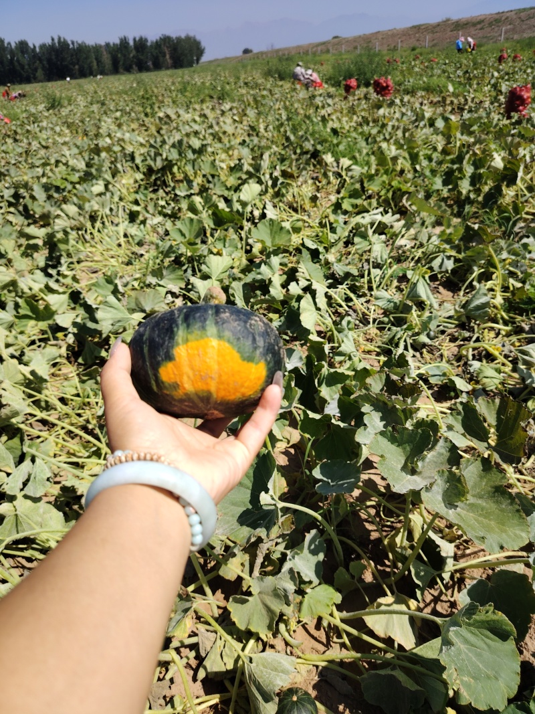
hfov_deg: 56.8
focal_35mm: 24
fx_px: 495
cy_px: 357
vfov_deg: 71.6
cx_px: 268
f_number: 1.75
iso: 100
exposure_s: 1/826
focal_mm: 5.25
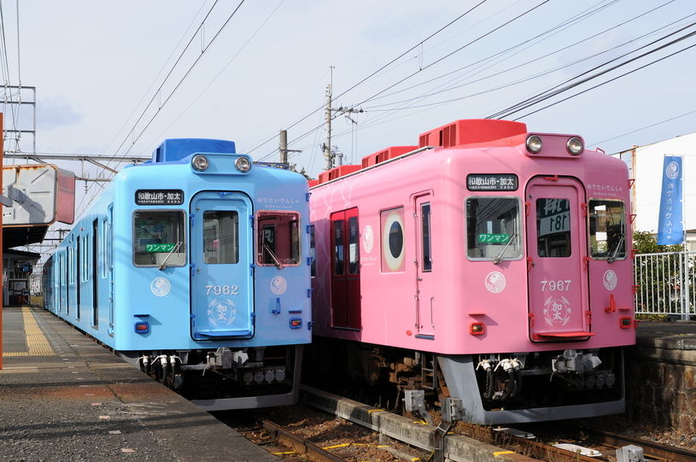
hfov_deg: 42.4
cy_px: 231
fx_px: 898
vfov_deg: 28.9
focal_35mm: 46
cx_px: 348
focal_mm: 31
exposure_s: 1/500
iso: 200
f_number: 7.1
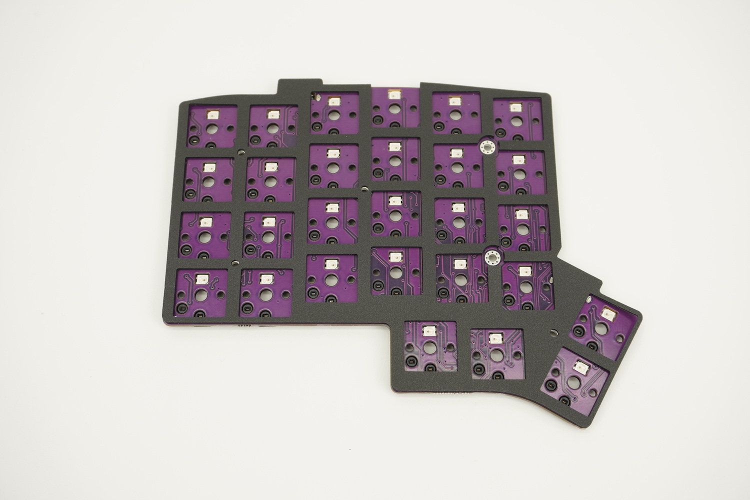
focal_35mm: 40
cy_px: 250
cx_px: 375
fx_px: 844
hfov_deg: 47.9
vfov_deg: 33.0
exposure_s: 1/125
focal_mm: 27
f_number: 7.1
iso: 160
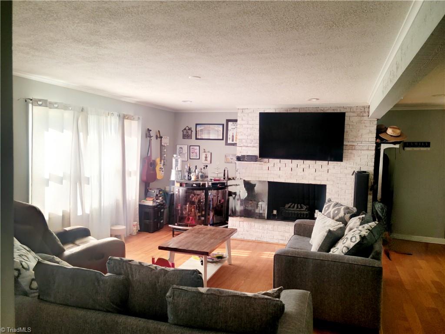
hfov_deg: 63.4
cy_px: 167
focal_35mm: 28
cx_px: 222
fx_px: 360
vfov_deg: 49.7
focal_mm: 5.9
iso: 64
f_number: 2
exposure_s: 1/60.2
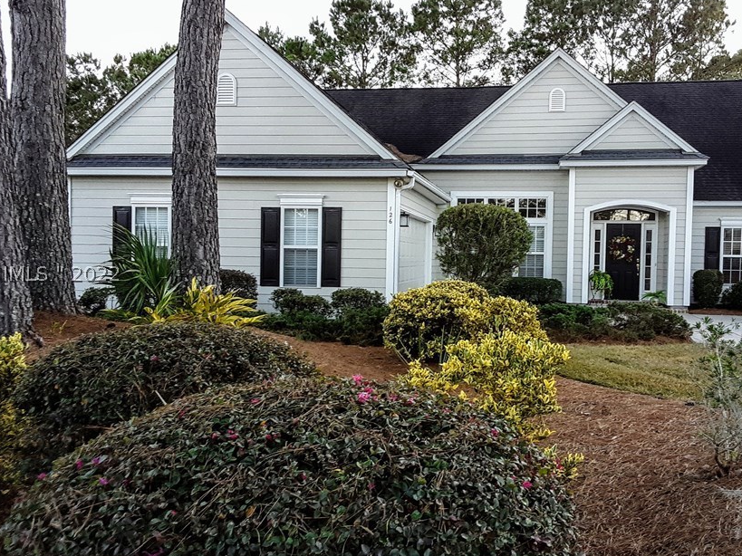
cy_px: 273
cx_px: 422
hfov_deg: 52.5
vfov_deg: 40.7
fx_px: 750
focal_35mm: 35
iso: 64
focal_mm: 2.91
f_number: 1.9
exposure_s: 1/120
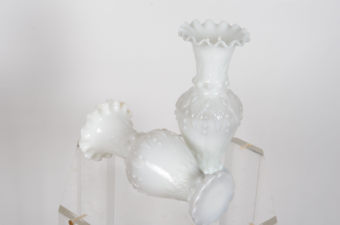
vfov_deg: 18.1
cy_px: 112
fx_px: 707
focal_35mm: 75
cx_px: 170
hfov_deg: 27.0
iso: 100
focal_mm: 50
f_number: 14
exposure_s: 1/125
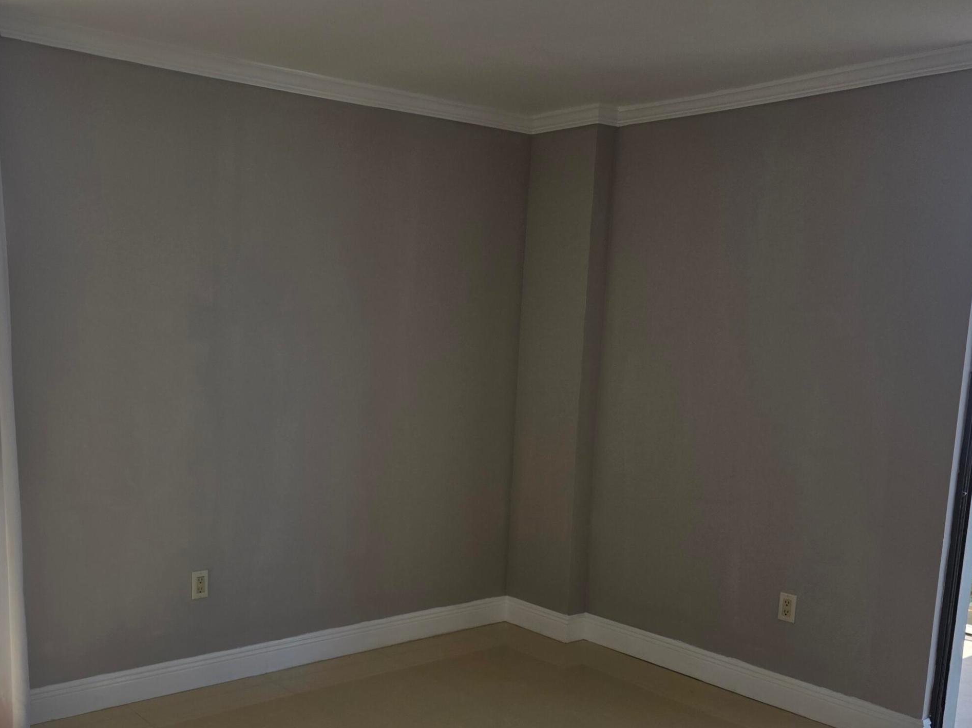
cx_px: 376
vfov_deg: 40.0
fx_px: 983
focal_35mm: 35
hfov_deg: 52.2
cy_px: 504
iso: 80
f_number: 1.7
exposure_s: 1/2134
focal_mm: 6.3
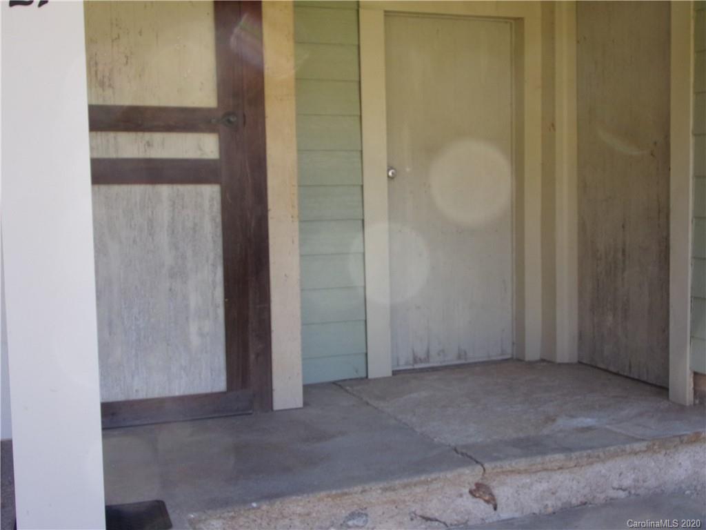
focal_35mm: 39
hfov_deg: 47.9
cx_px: 353
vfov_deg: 36.8
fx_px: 795
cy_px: 265
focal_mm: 7
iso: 80
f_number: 3.9
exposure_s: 1/85
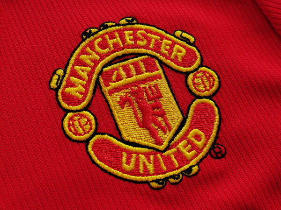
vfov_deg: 22.6
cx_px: 140
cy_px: 105
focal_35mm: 65
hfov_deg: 29.8
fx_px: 528
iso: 50
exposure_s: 1/148
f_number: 1.8
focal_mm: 5.58
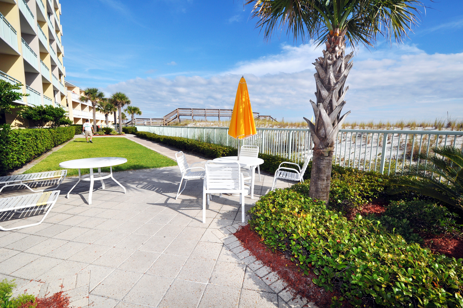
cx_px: 232
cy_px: 154
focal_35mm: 15
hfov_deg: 100.5
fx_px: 193
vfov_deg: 77.2
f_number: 14
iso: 200
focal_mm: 10
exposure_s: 1/200
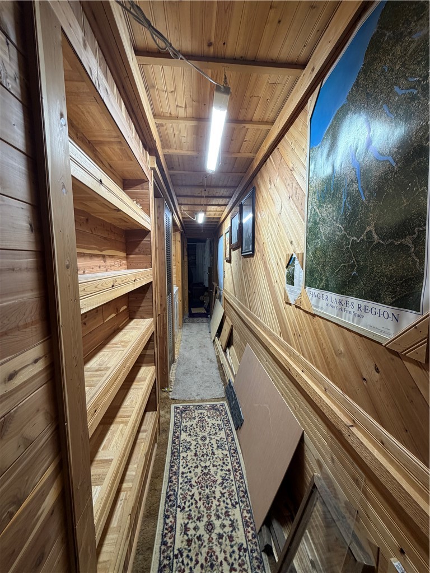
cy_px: 286
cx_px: 215
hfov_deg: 85.7
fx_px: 232
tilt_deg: -5.2
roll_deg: -0.6
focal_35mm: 14
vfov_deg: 102.1
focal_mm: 2.22
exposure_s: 1/120
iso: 250
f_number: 2.2
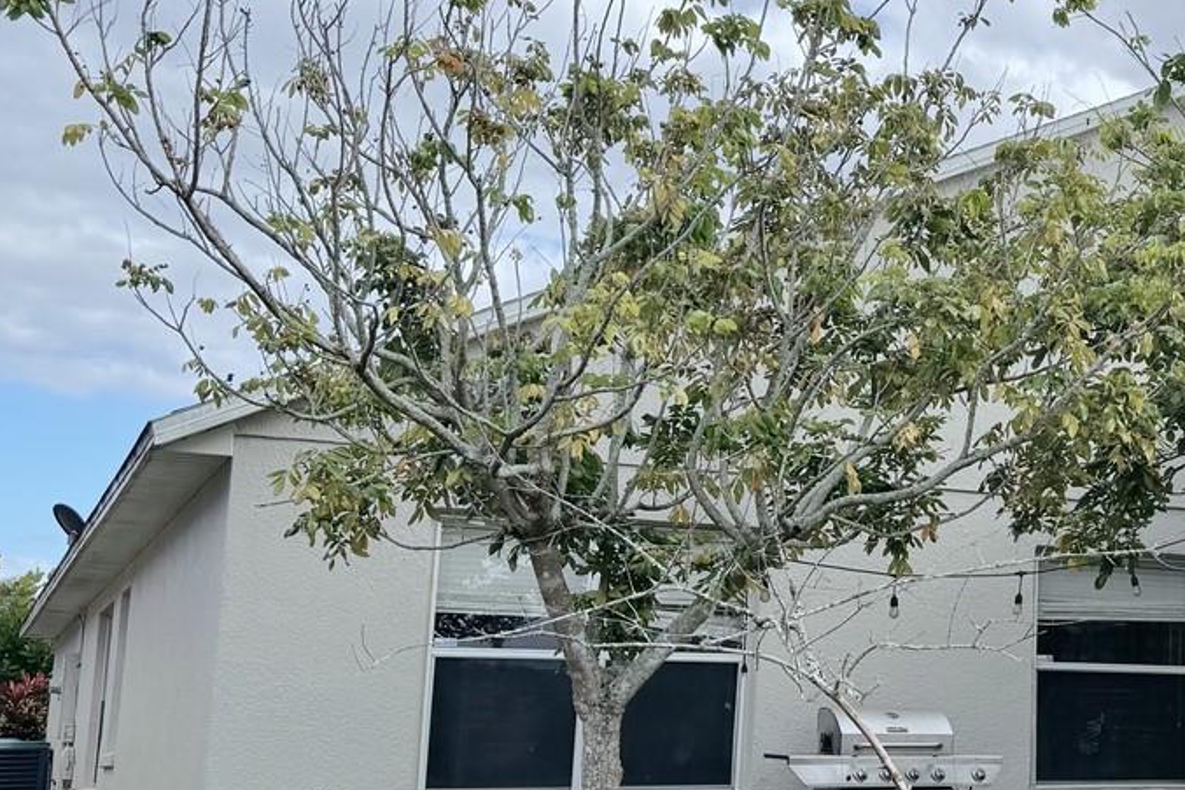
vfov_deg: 23.0
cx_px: 1227
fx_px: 1941
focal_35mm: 59
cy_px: 392
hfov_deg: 31.1
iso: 80
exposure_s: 1/3247
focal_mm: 6.76
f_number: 1.78
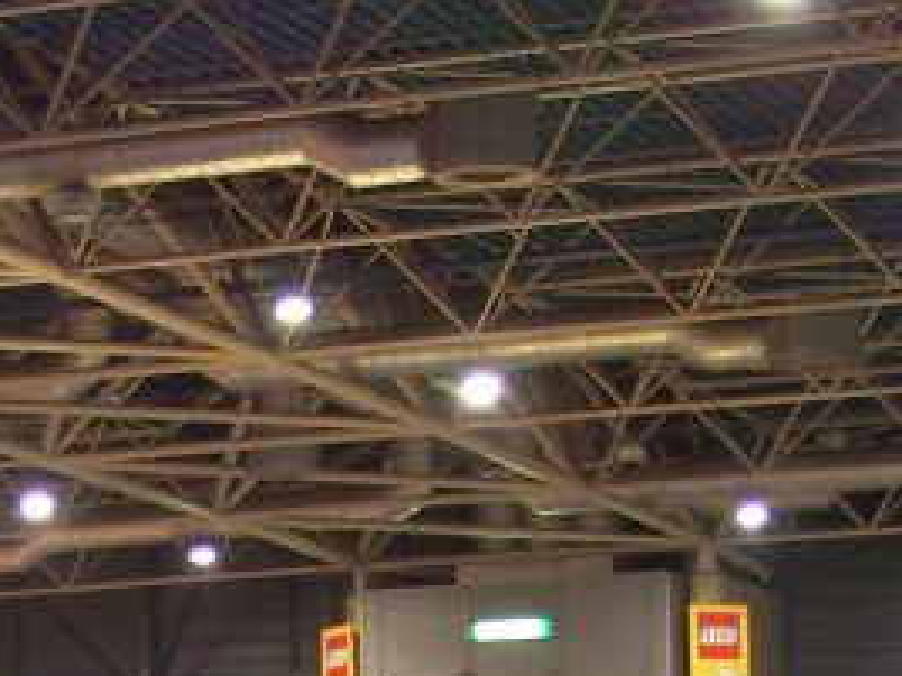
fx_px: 3987
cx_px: 101
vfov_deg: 9.2
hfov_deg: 12.8
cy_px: 1288
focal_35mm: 153
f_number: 2.8
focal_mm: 6.7
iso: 80
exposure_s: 1/2
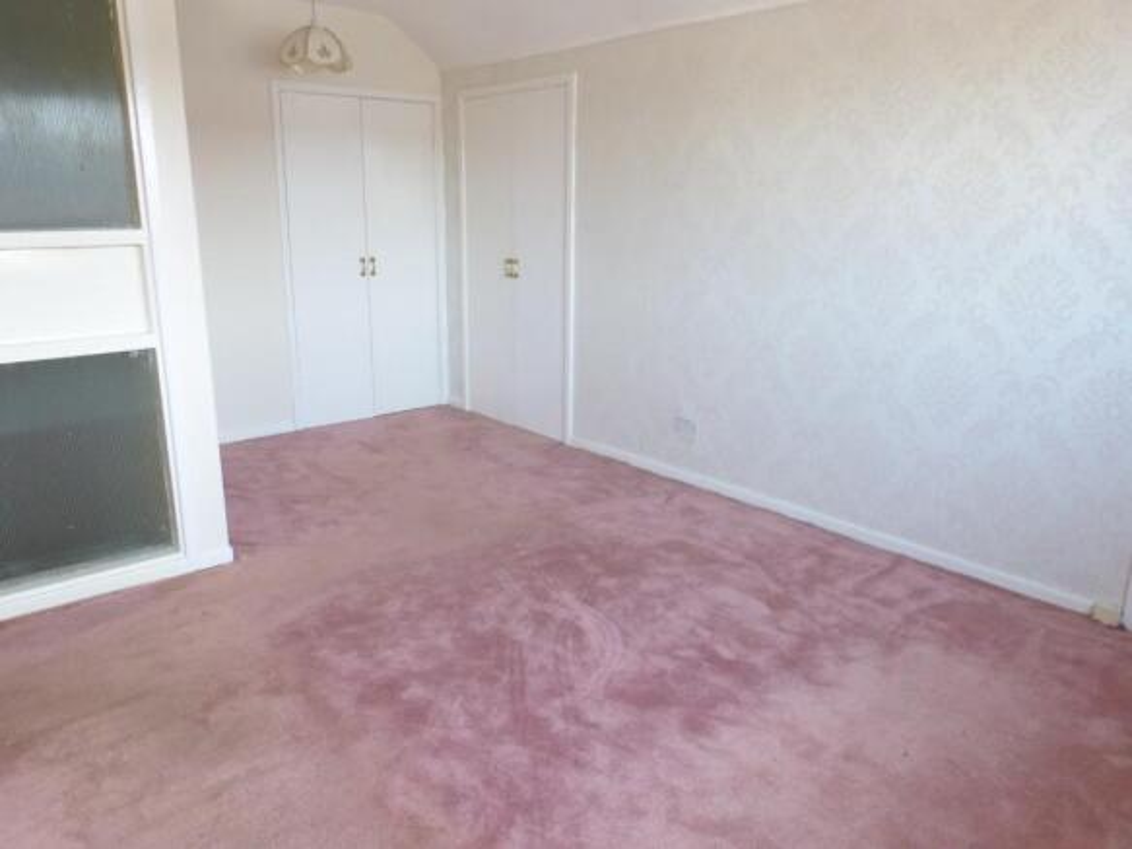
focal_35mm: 25
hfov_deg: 69.4
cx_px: 566
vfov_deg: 54.9
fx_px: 817
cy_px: 424
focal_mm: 4.5
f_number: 4
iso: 400
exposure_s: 1/40
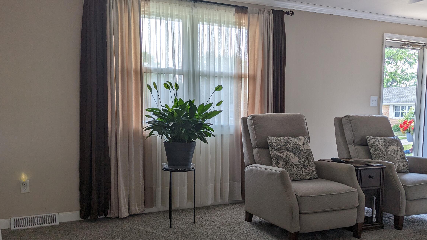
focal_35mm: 34
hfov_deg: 58.0
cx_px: 229
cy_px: 144
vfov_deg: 34.5
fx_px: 385
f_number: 1.85
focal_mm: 6.81
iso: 37
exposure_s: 1/148
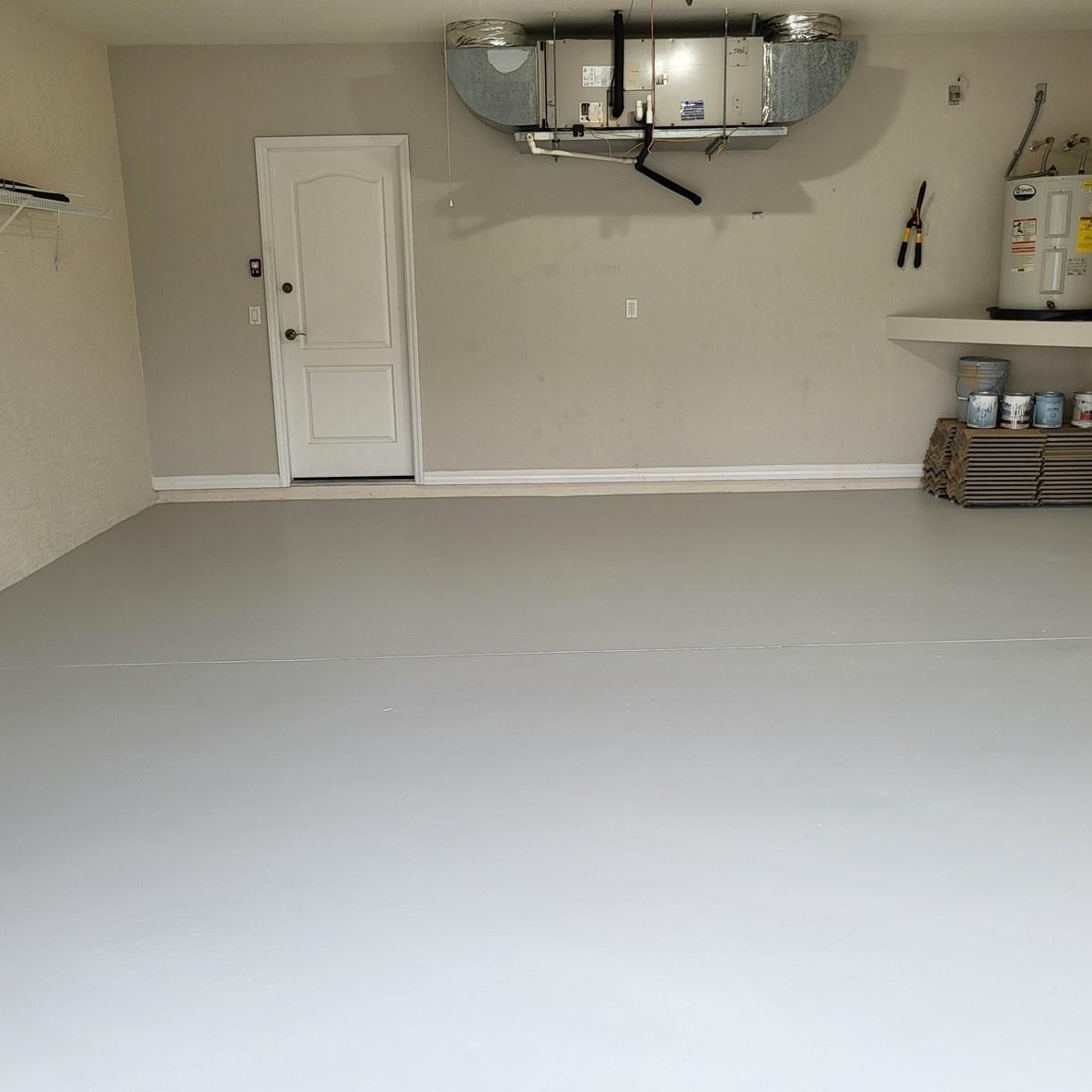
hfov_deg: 52.5
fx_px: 1106
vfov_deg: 52.5
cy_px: 544
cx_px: 571
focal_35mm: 31
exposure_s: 1/266
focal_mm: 4.25
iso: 50
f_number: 1.8
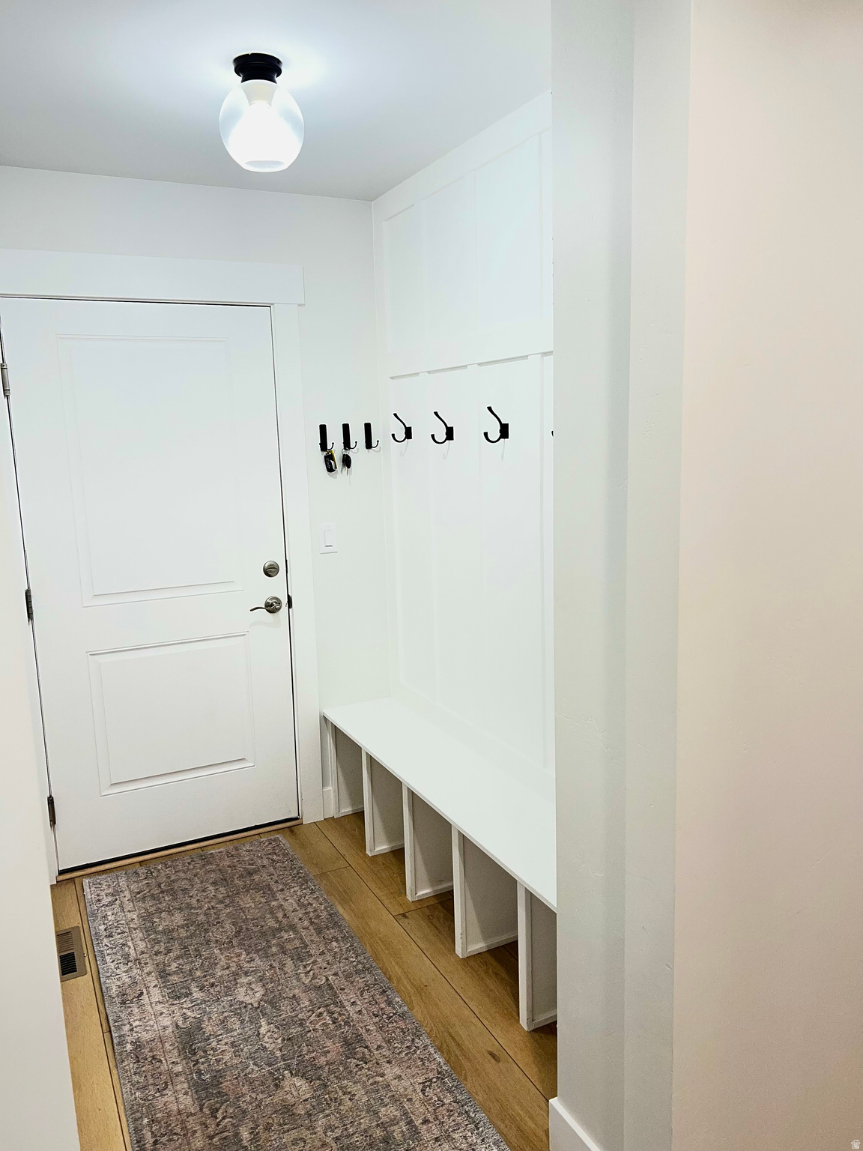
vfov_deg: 67.3
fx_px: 864
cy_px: 576
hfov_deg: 53.1
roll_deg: +1.6
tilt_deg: -9.3
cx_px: 432
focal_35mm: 26
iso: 64
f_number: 1.5
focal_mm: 5.7
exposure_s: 1/120
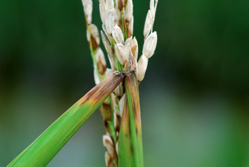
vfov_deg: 15.2
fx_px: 623
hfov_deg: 22.6
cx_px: 124
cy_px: 84
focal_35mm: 90
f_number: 7.1
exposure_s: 1/125
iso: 200
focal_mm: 60
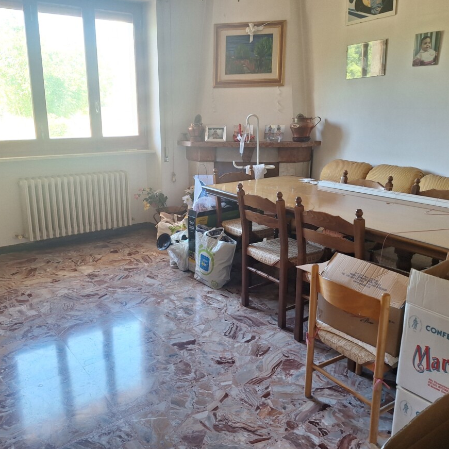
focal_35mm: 28
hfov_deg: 57.1
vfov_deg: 57.3
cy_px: 219
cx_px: 195
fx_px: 411
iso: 50
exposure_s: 1/50
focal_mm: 5.54
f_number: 1.8
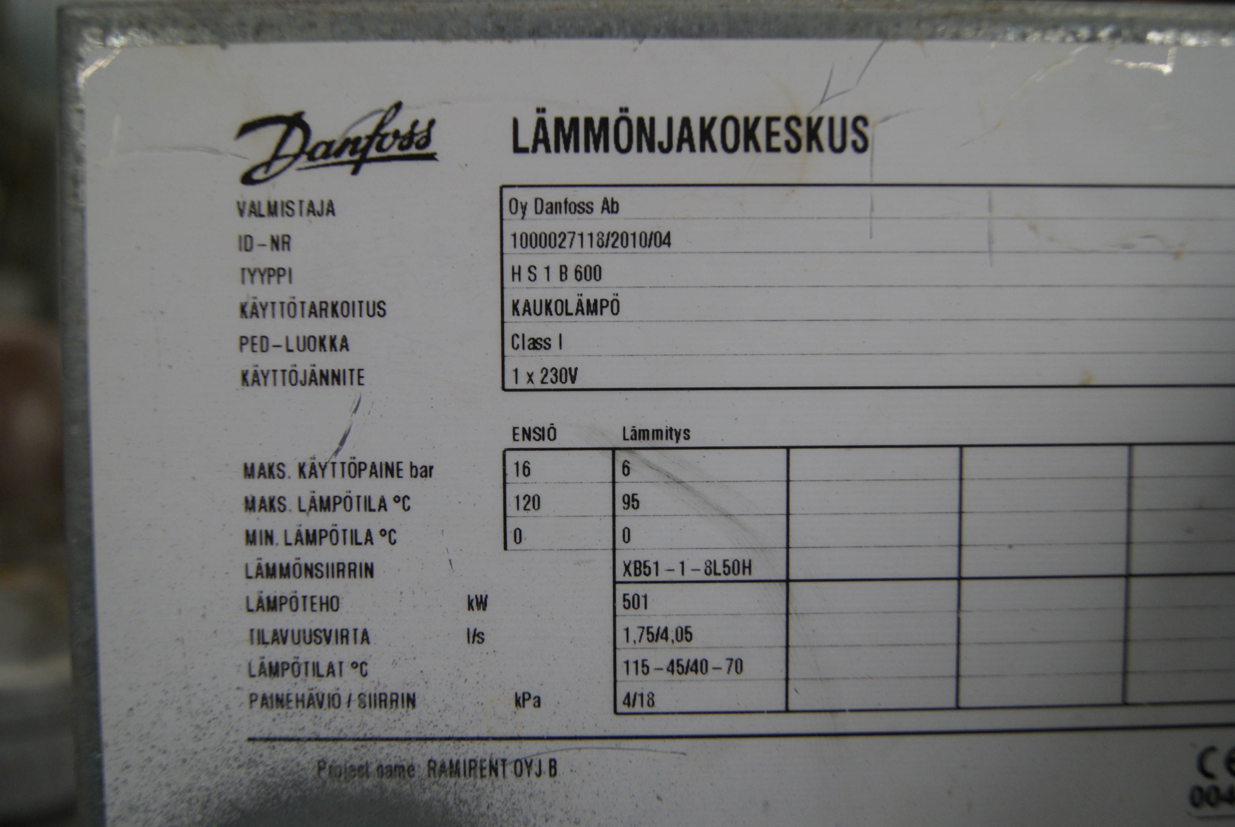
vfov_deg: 37.0
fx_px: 1236
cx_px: 618
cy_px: 414
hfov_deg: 53.1
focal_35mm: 36
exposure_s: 1/20
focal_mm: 24
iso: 400
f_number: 4
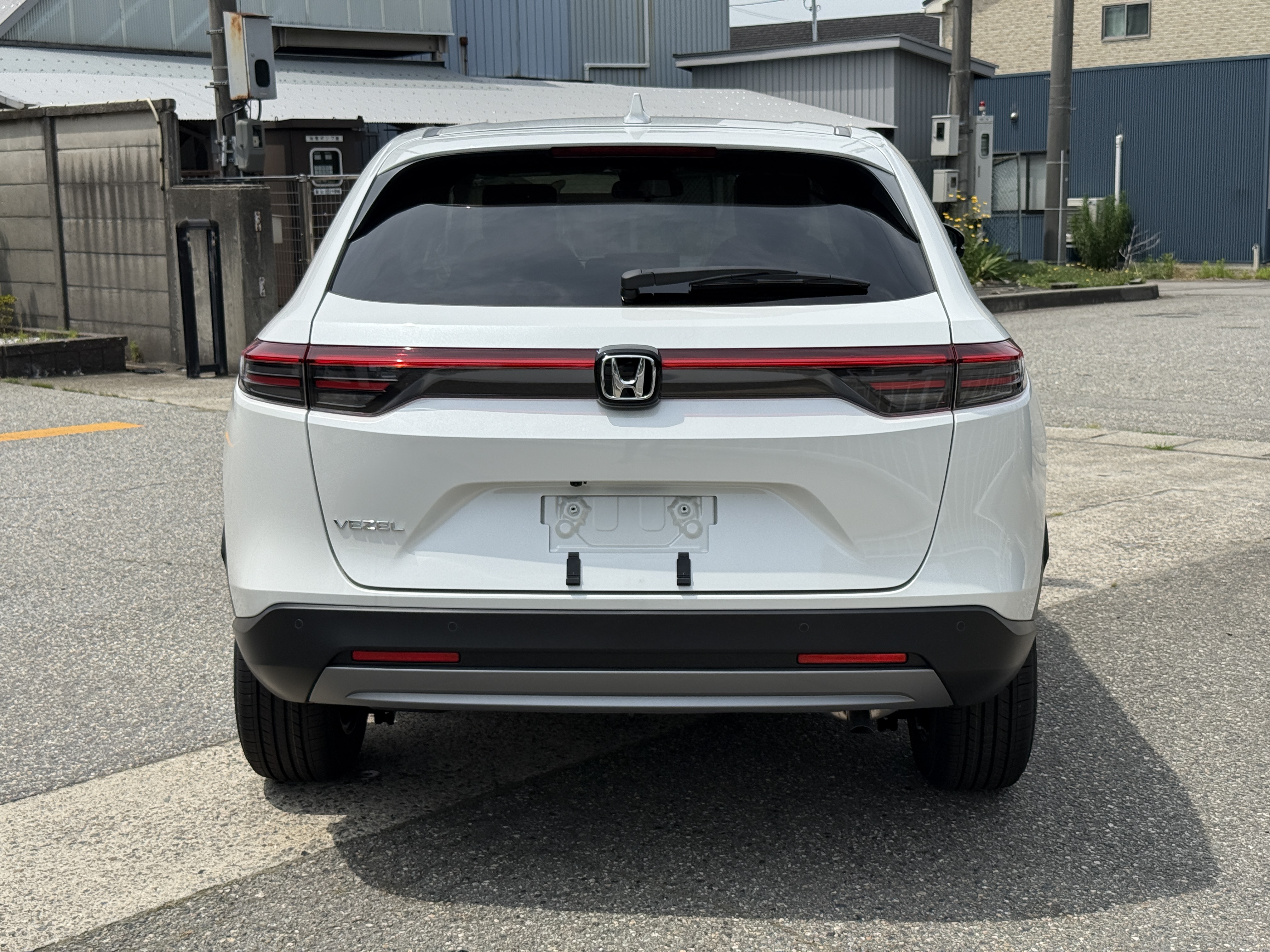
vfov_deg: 30.3
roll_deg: +1.0
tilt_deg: -8.9
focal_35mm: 48
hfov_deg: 39.7
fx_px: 1761
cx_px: 635
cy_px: 476
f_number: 1.78
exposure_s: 1/8772
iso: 80
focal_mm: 6.76
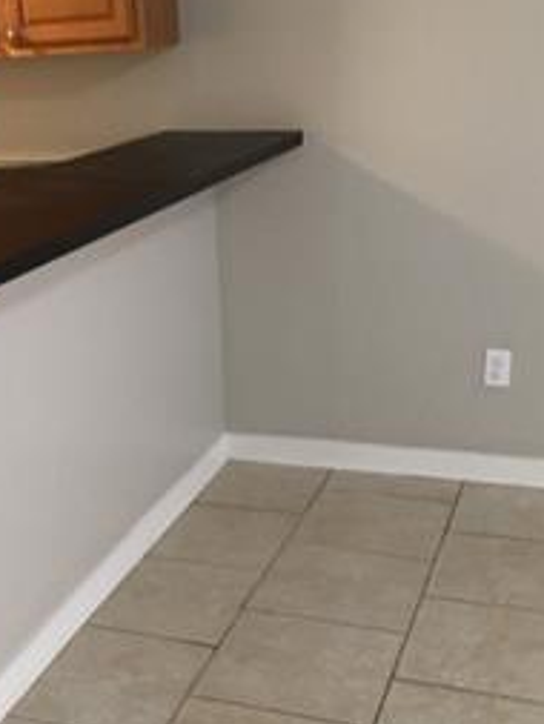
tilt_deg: -15.7
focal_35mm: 55
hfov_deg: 26.1
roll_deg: +3.6
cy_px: 375
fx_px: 1151
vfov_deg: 34.9
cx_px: 109
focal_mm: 4.15
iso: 160
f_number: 2.2
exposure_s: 1/30
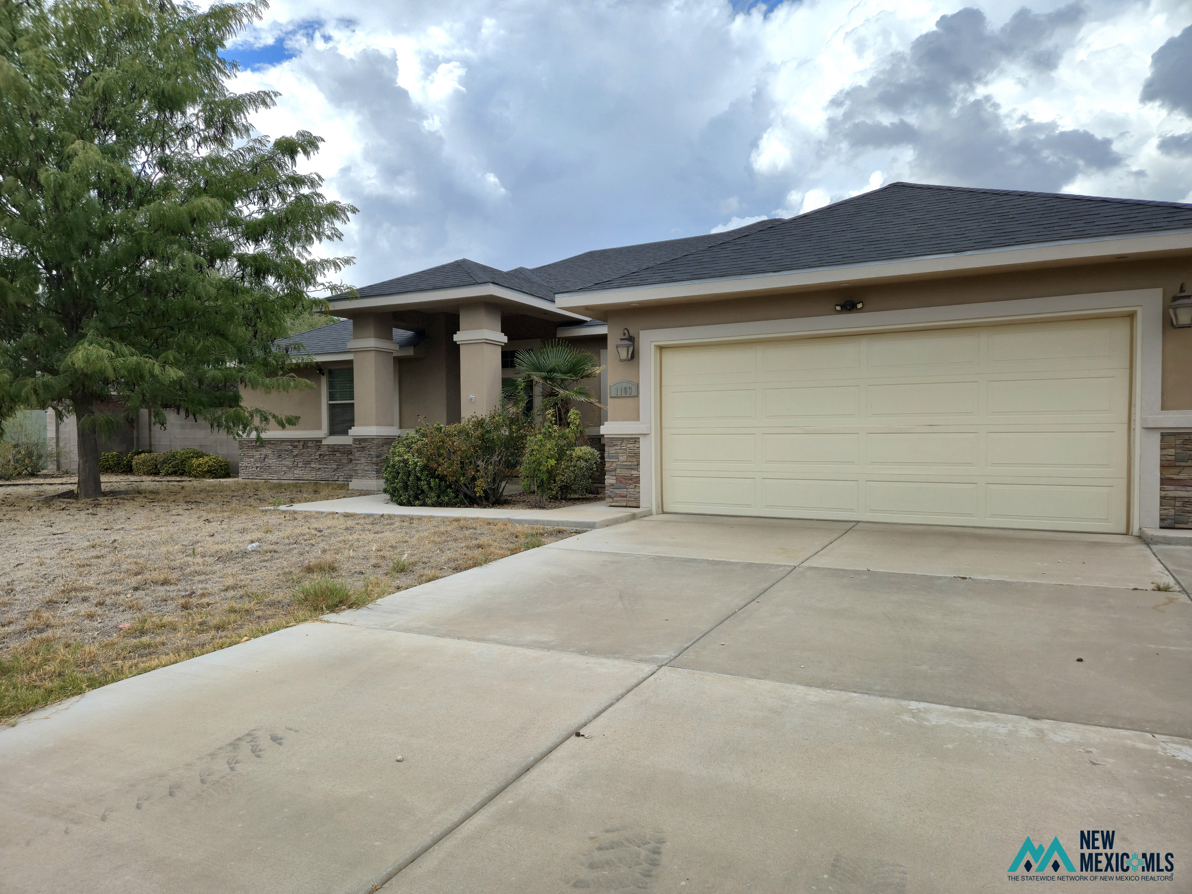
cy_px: 447
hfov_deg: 73.9
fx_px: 792
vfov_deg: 58.9
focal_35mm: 23
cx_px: 596
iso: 25
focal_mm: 5.4
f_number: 1.8
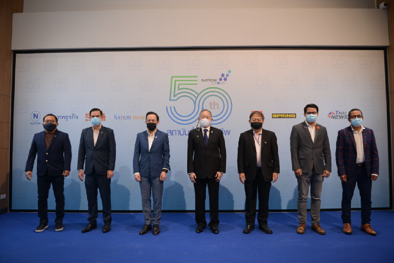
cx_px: 197
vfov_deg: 49.6
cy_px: 132
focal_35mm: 26
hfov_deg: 69.4
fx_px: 285
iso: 1250
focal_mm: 26
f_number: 2.8
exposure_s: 1/200
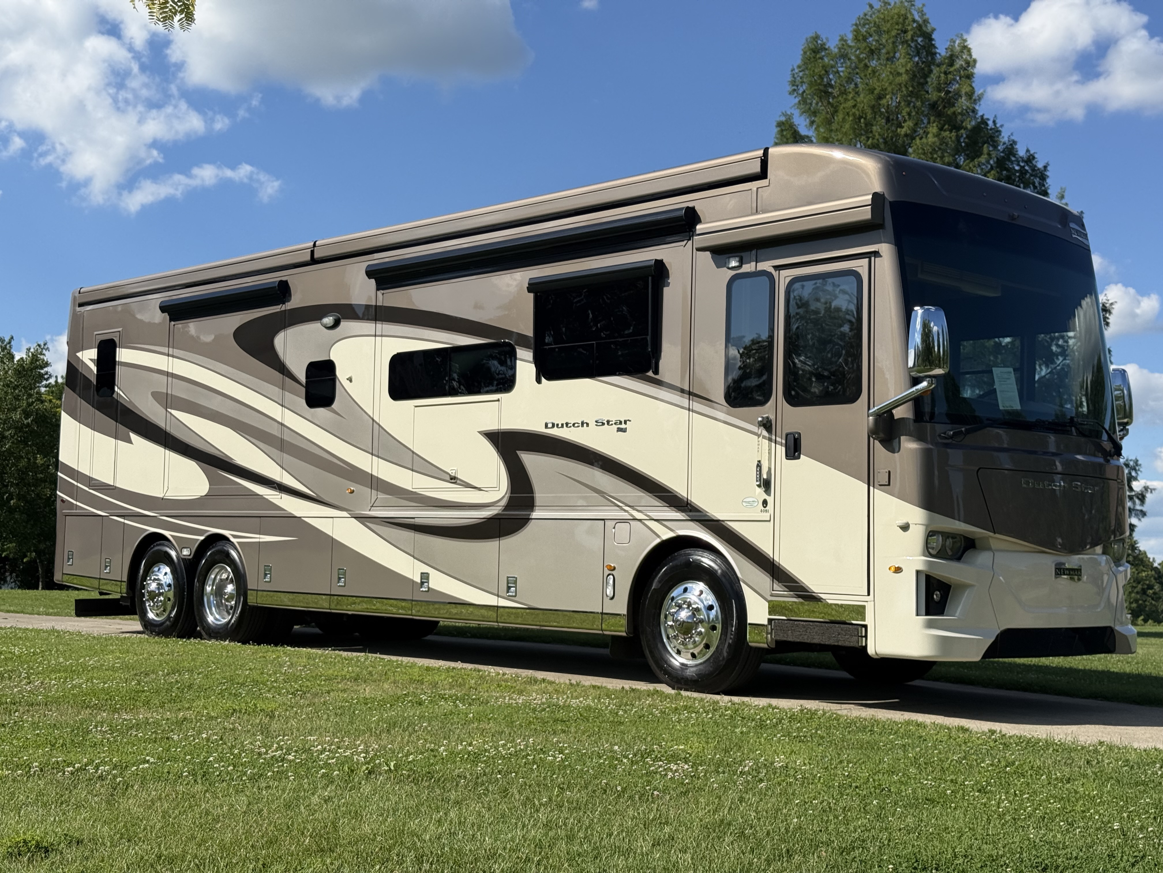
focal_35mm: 48
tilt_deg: +6.2
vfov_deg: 30.3
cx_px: 582
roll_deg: -0.9
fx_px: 1613
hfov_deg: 39.7
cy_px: 436
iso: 64
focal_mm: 6.76
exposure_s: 1/6536
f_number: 1.78
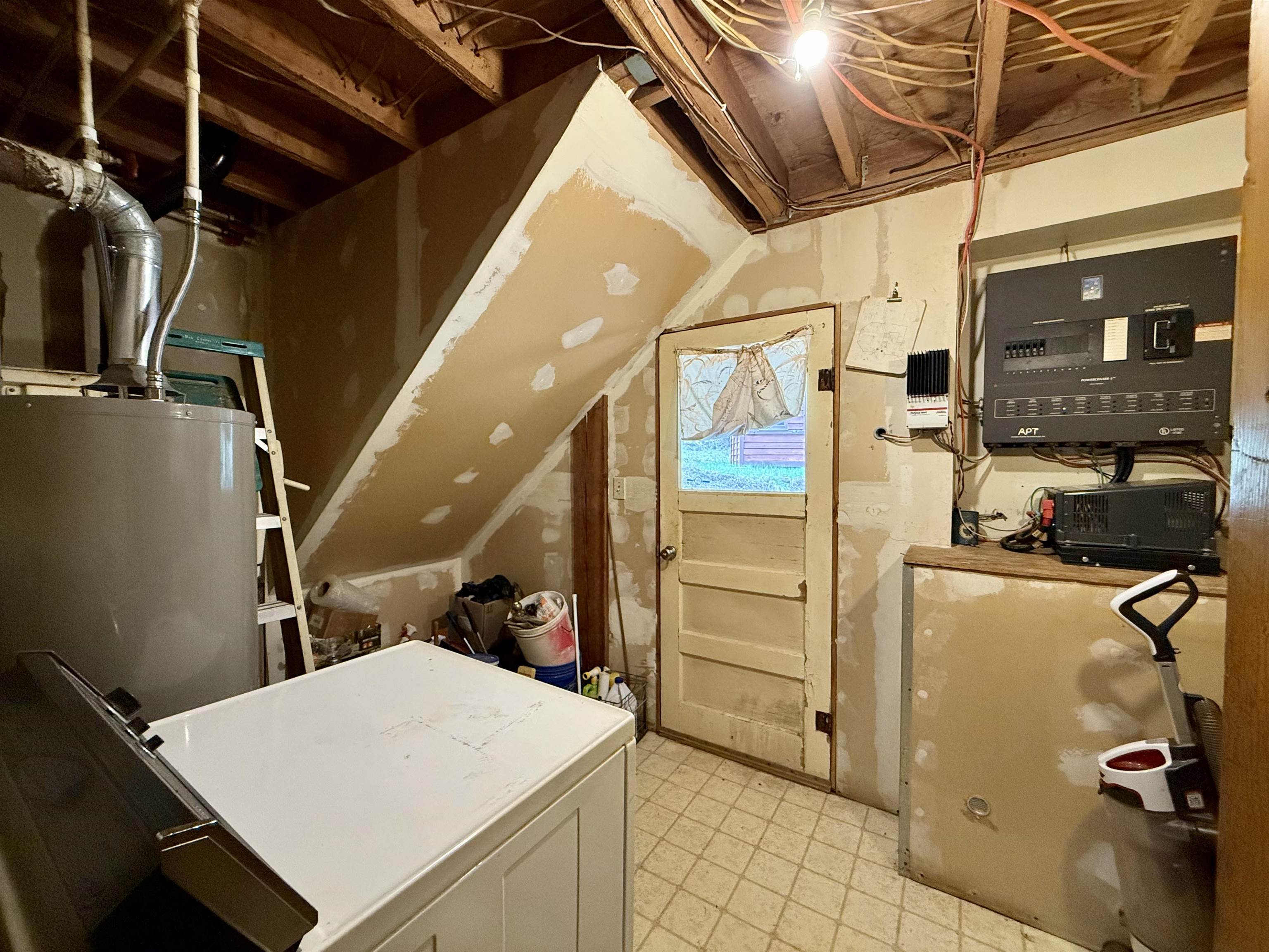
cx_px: 634
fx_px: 513
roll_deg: +0.3
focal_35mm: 14
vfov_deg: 85.7
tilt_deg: -1.8
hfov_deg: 102.1
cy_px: 476
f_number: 2.2
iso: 500
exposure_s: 1/60
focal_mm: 2.22
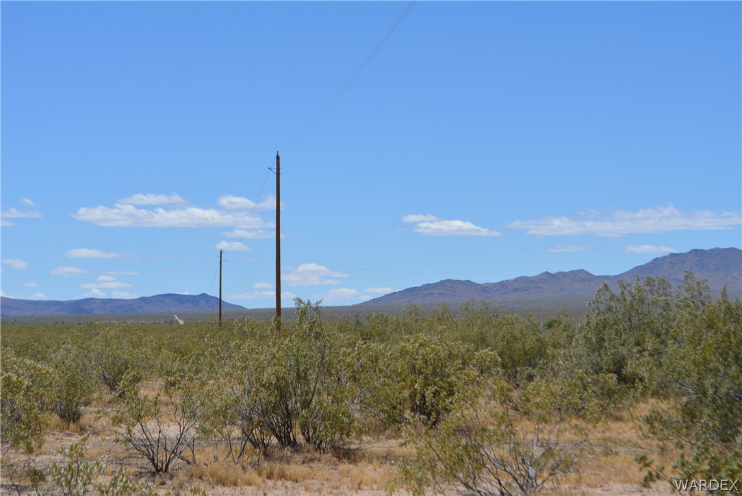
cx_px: 371
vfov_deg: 16.6
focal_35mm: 82
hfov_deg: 24.6
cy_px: 248
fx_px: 1701
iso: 100
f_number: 9
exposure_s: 1/320
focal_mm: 55
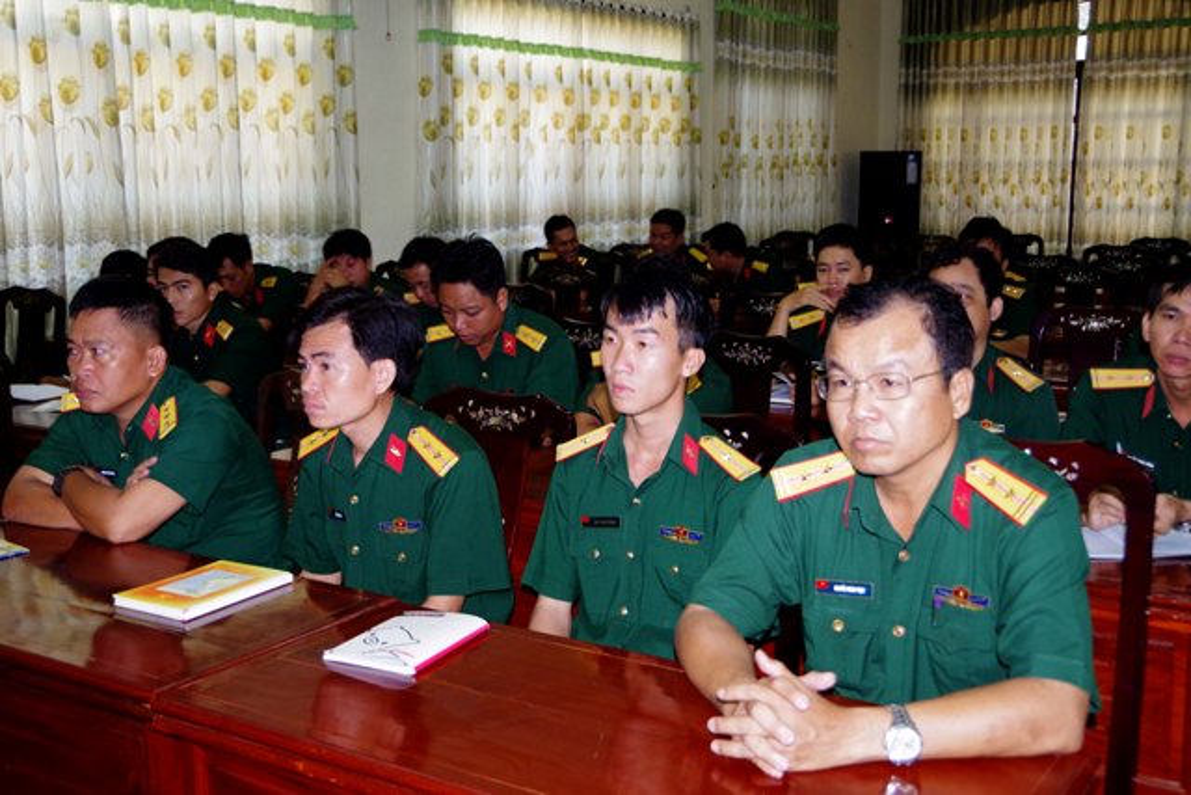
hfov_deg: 46.4
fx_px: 1390
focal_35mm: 42
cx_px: 596
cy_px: 398
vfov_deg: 31.9
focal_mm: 28
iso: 800
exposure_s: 1/60
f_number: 4
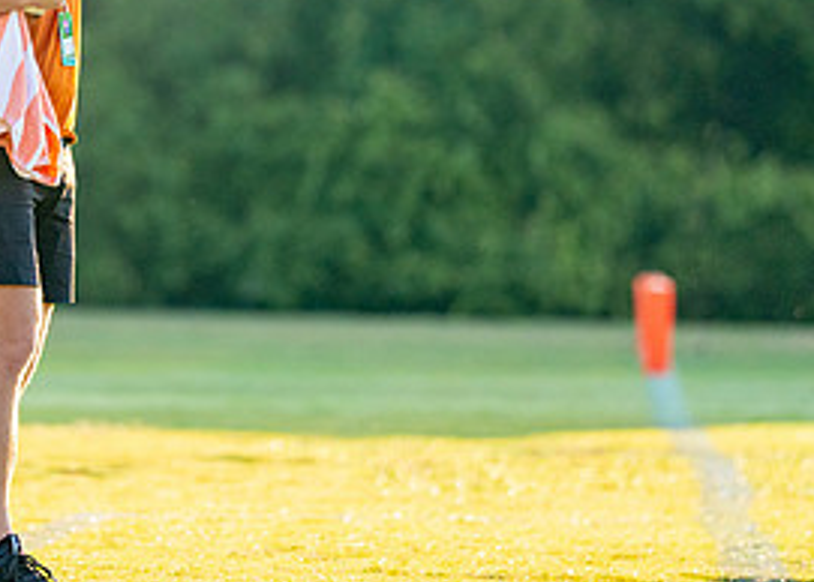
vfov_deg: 2.7
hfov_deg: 3.8
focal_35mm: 534
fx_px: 12354
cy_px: 65
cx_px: 131
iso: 500
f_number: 2.8
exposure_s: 1/2500
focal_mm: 194
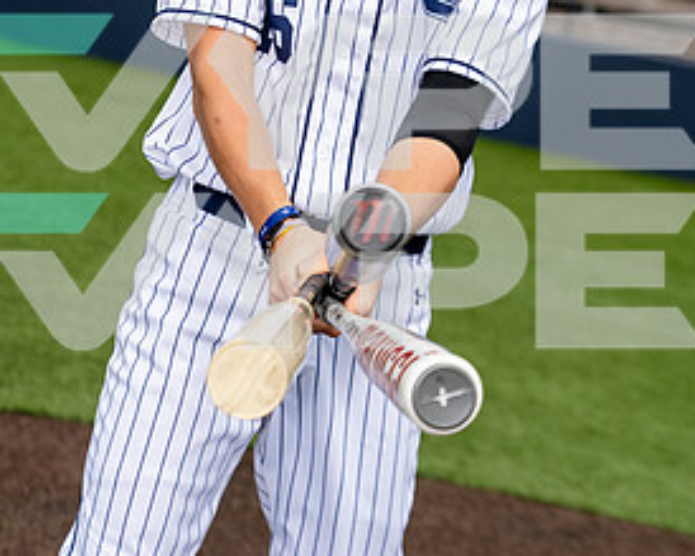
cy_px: 94
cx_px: 335
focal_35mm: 108
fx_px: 2221
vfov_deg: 14.2
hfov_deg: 17.8
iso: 250
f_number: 4
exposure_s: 1/1250
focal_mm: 70
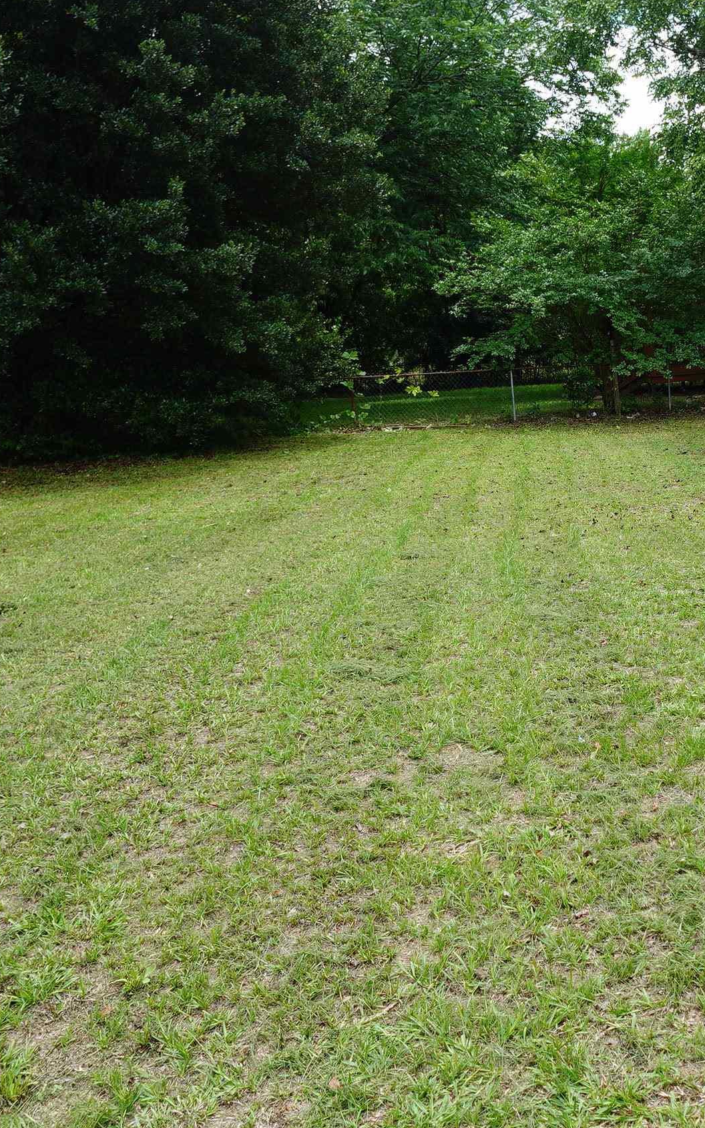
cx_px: 573
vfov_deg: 58.1
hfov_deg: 36.9
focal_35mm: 33
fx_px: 1015
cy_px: 530
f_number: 2
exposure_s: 1/1250
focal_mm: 7.6
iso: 125
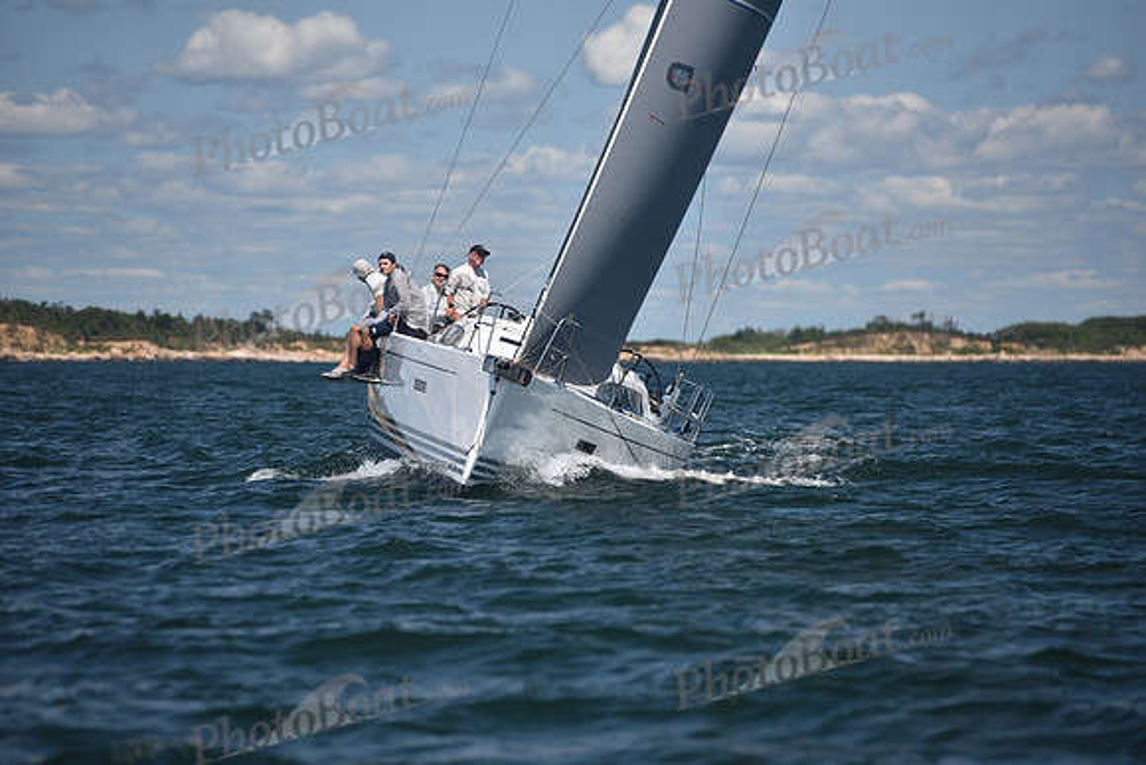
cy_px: 382
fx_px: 6368
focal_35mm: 200
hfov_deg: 10.3
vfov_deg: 6.9
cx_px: 573
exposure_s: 1/2000
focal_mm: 200
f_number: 3.5
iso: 250
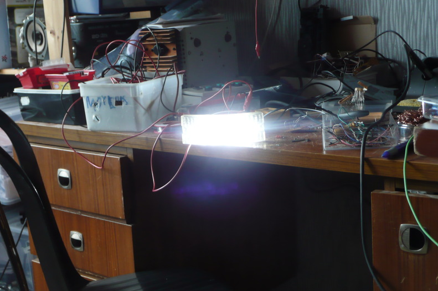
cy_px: 154
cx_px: 217
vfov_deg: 22.2
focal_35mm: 61
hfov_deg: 32.9
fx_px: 742
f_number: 4.4
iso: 200
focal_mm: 9.5
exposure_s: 1/8
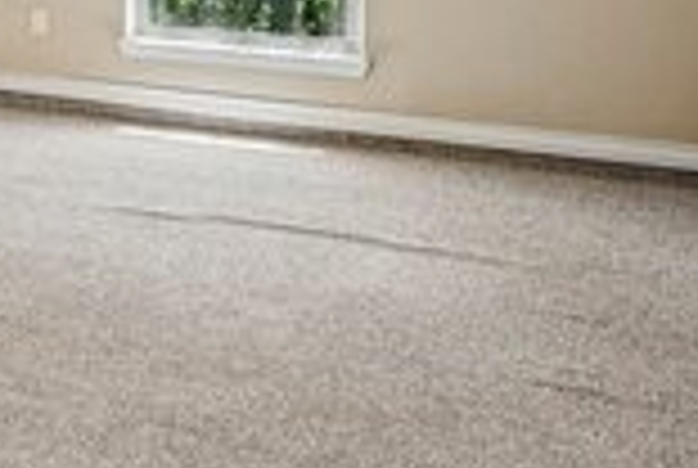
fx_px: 1282
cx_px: -432
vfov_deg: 19.2
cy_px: -128
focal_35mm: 66
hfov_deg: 22.8
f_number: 8
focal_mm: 16
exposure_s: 1/13
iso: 400
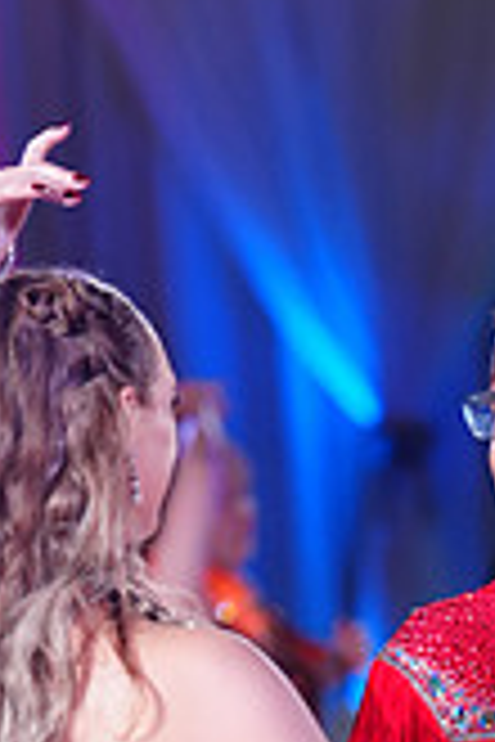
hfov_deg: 3.6
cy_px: 1079
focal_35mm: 383
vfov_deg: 5.3
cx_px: 470
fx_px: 7899
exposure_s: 1/250
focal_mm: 109
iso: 1000
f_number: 2.8
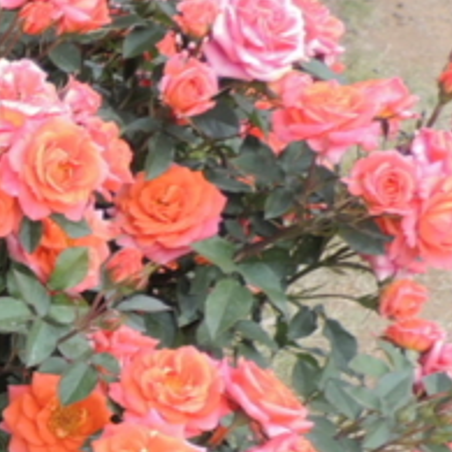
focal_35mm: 87
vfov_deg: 19.4
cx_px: -371
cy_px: 445
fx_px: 1285
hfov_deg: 16.5
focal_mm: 4.3
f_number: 3
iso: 100
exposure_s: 1/400
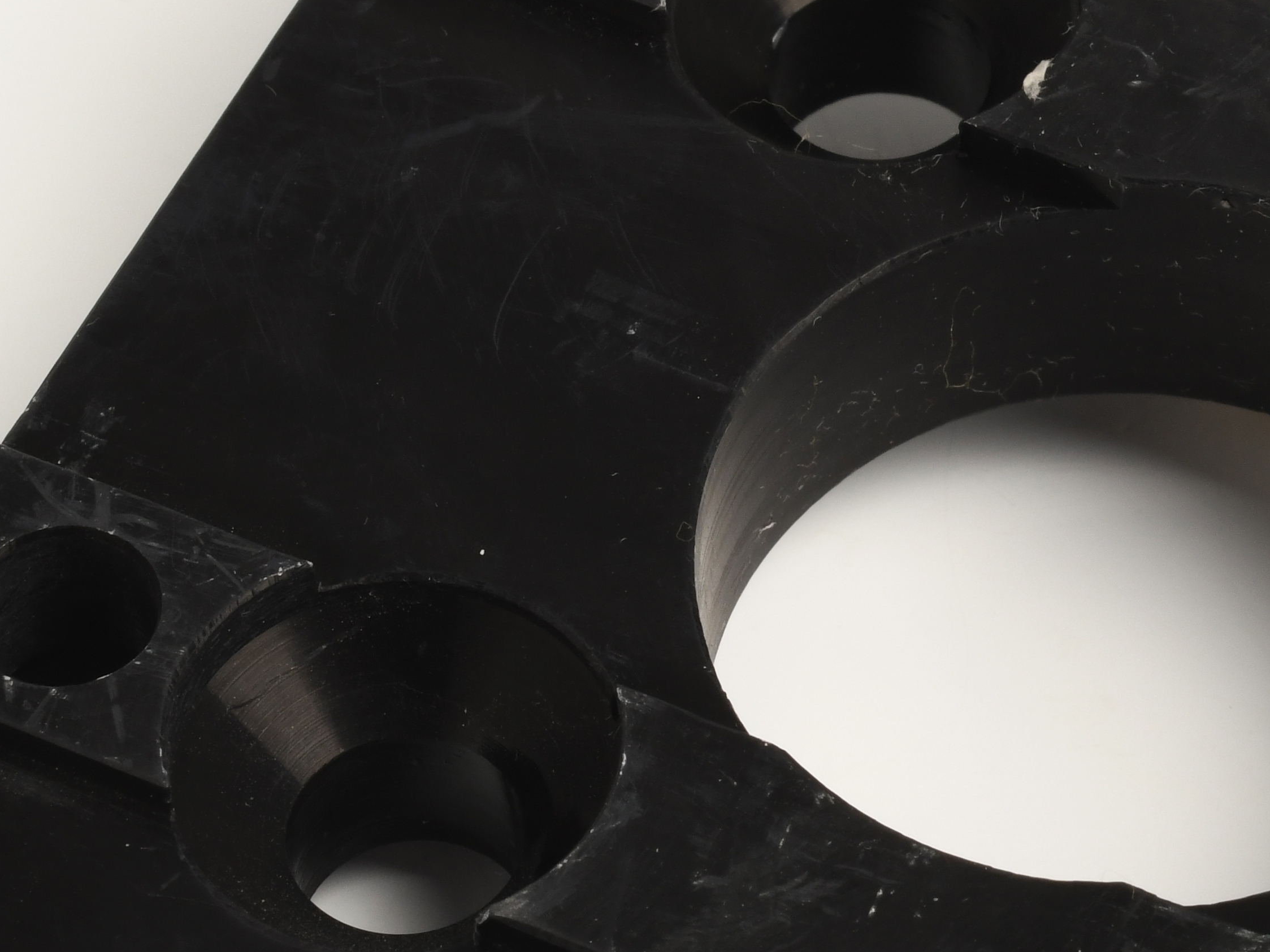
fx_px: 7777
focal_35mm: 212
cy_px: 631
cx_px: 1271
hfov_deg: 9.3
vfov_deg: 7.0
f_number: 20
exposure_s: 1/125
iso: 400
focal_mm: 60
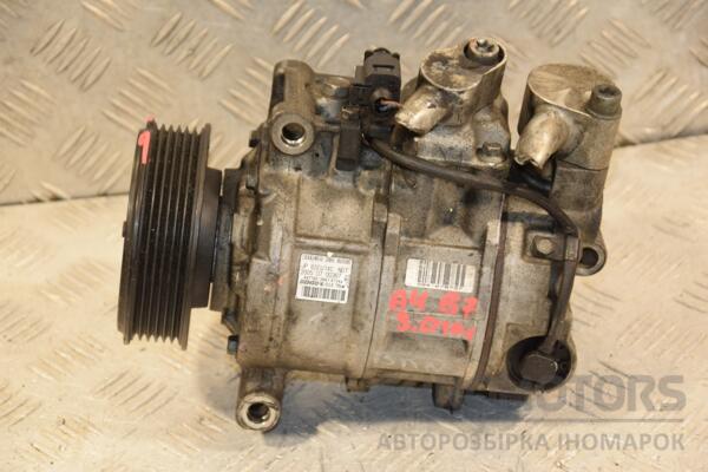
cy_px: 236
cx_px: 354
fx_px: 2360
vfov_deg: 11.4
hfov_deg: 17.1
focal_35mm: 120
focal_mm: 80
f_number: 5.3
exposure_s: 1/125
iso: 800
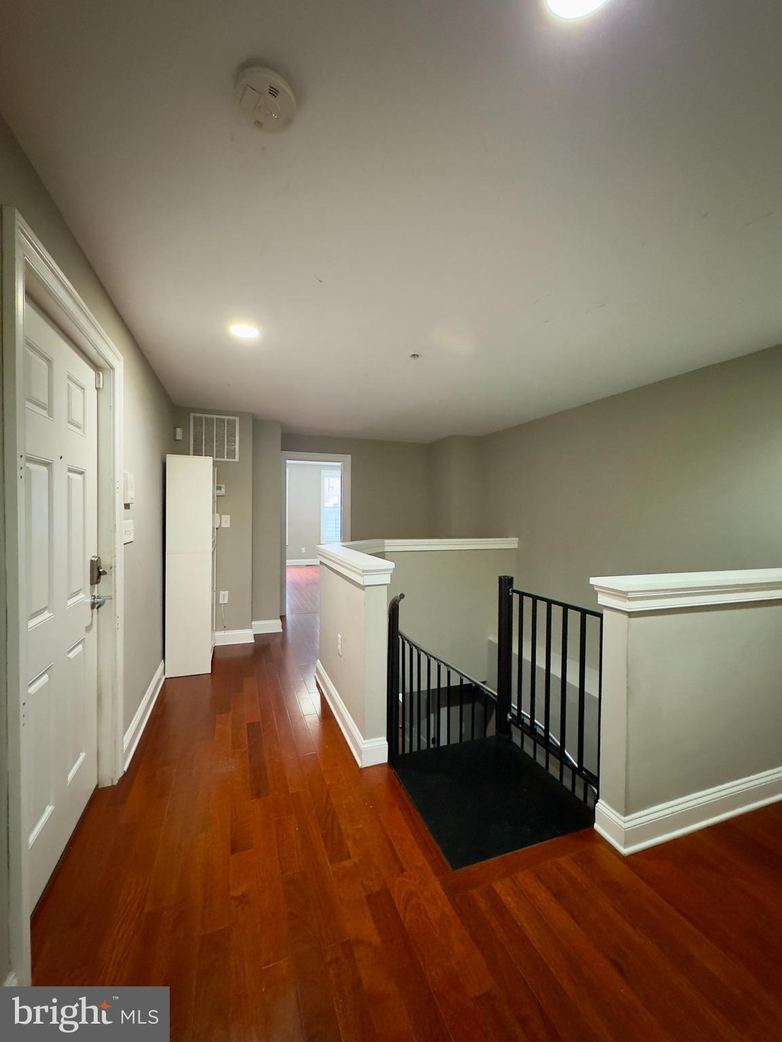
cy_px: 521
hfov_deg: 85.7
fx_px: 422
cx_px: 391
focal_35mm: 14
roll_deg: +0.2
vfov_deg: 102.1
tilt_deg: -1.3
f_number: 2.2
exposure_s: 1/40
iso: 1250
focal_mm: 2.22
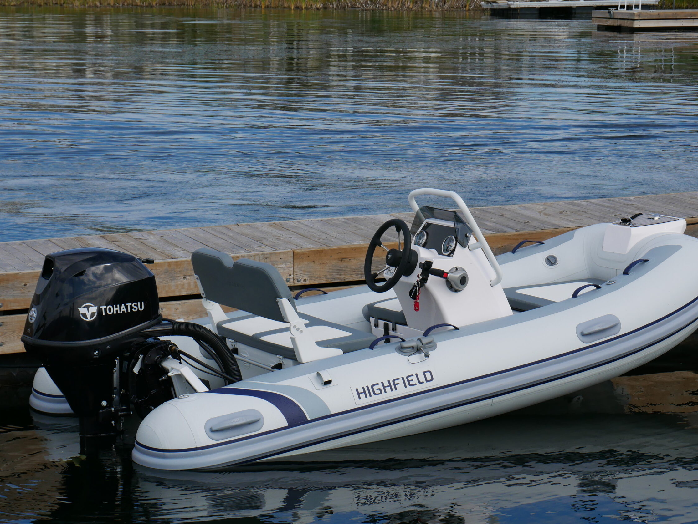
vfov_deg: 14.7
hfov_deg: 19.4
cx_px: 369
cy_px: 269
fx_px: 2038
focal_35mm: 101
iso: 200
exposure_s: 1/400
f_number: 9
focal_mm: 44
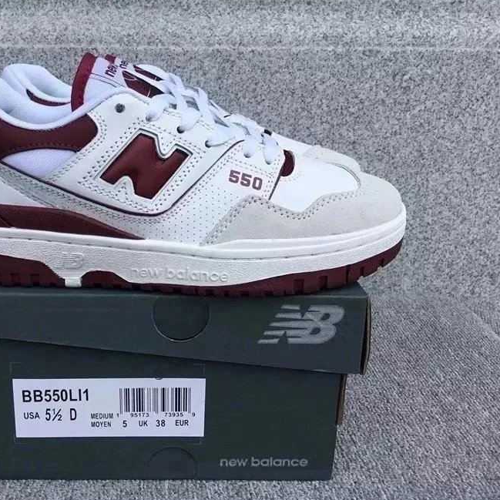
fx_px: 621
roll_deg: +0.2
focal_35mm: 38
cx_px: 170
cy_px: 252
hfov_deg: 43.3
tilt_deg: -17.8
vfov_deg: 43.9
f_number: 2.4
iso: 25
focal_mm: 3.3
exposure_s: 1/657
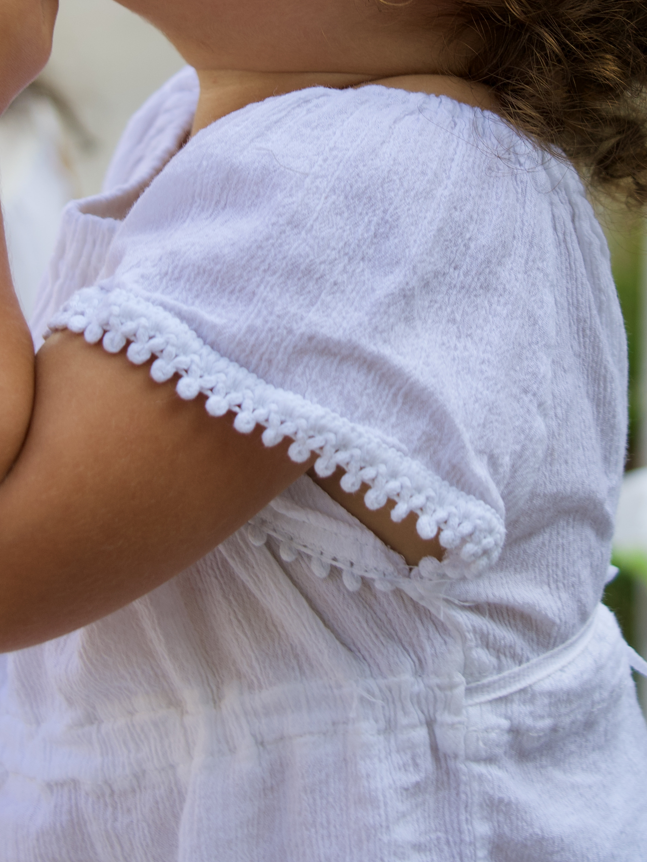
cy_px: 16
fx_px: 3015
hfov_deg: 12.2
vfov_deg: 16.0
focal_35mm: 121
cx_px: 364
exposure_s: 1/100
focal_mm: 40
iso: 100
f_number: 4
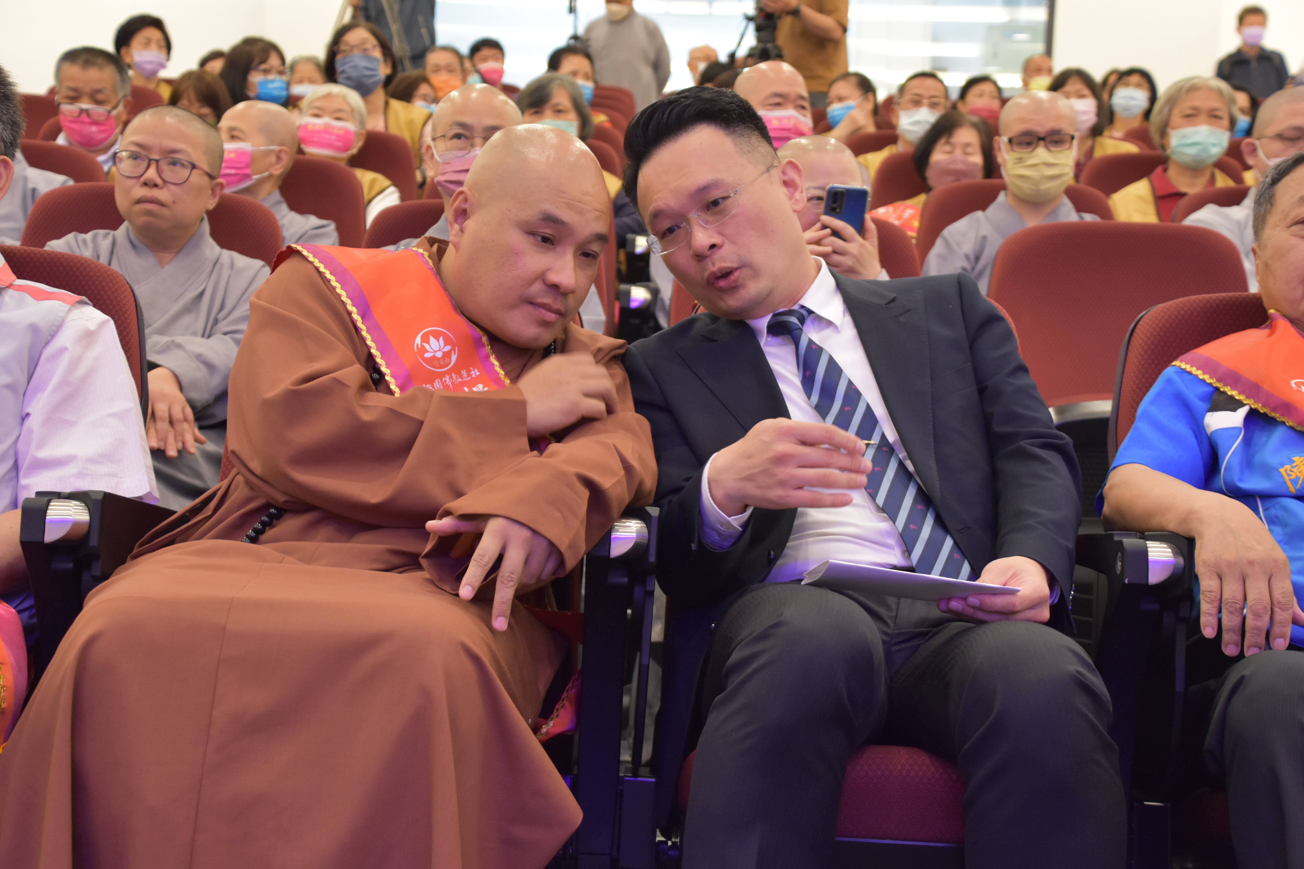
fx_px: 2065
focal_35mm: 57
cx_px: 652
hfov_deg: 35.1
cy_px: 434
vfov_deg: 23.8
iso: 1600
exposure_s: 1/60
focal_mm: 38
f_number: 4.2
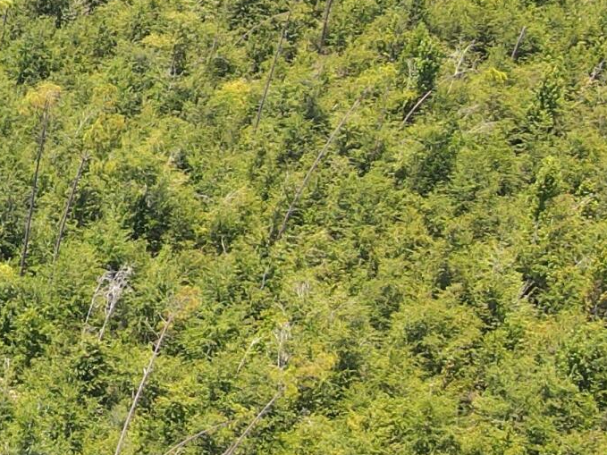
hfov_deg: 16.1
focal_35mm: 106
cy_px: 134
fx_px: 1858
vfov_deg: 13.9
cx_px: -444
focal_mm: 4.5
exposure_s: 1/400
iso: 100
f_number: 2.8
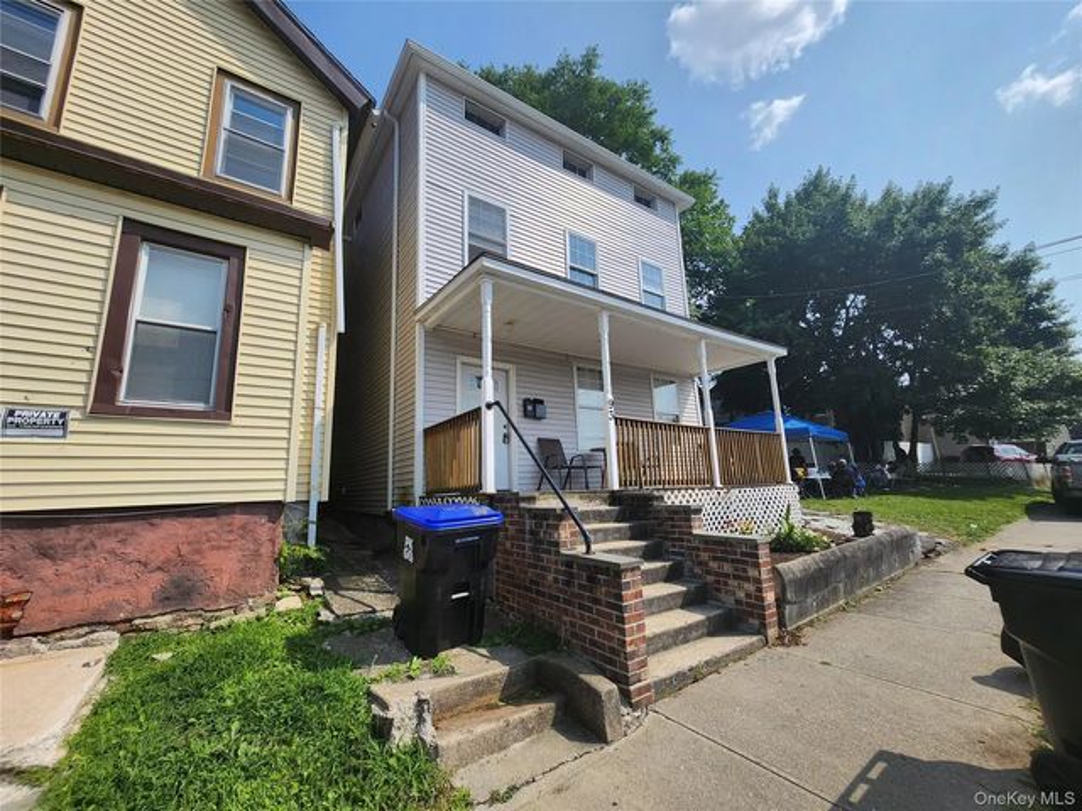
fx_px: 406
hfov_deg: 106.2
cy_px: 406
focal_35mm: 13
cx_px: 541
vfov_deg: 89.9
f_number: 2.2
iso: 32
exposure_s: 1/1208
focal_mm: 1.74
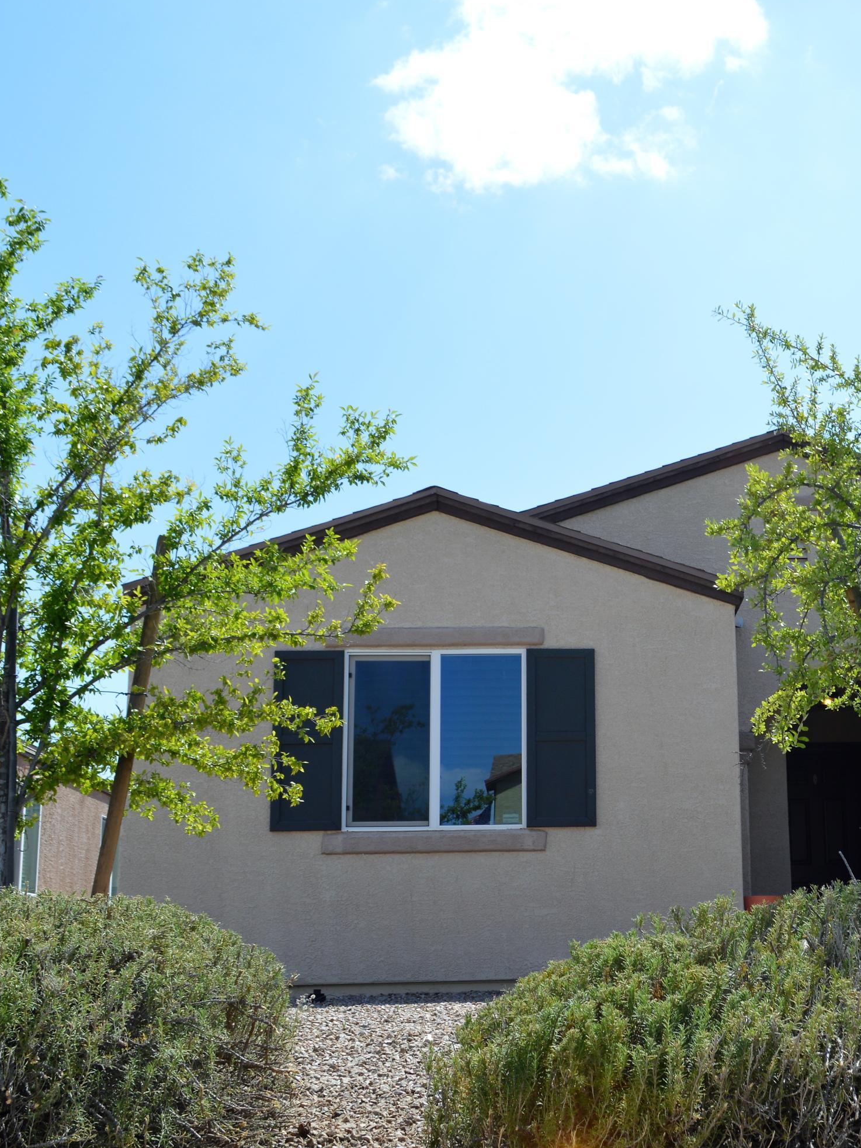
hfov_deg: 32.3
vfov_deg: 42.9
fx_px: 1459
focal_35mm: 44
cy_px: 576
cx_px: 638
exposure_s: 1/250
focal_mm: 20
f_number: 8
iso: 100
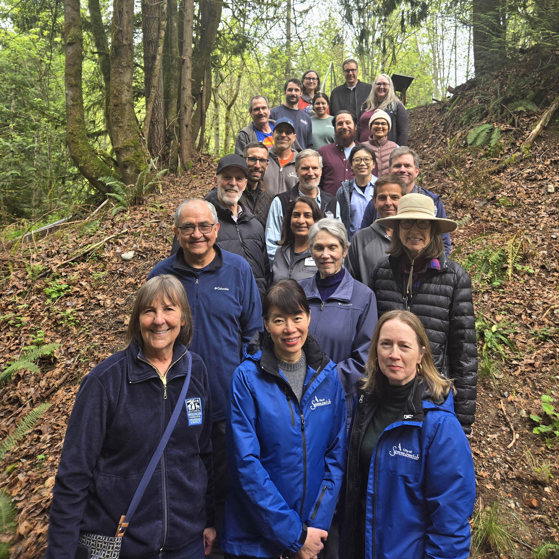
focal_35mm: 28
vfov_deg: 55.8
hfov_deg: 57.3
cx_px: 285
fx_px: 512
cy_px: 175
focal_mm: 5.4
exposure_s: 1/180
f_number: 1.8
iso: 32
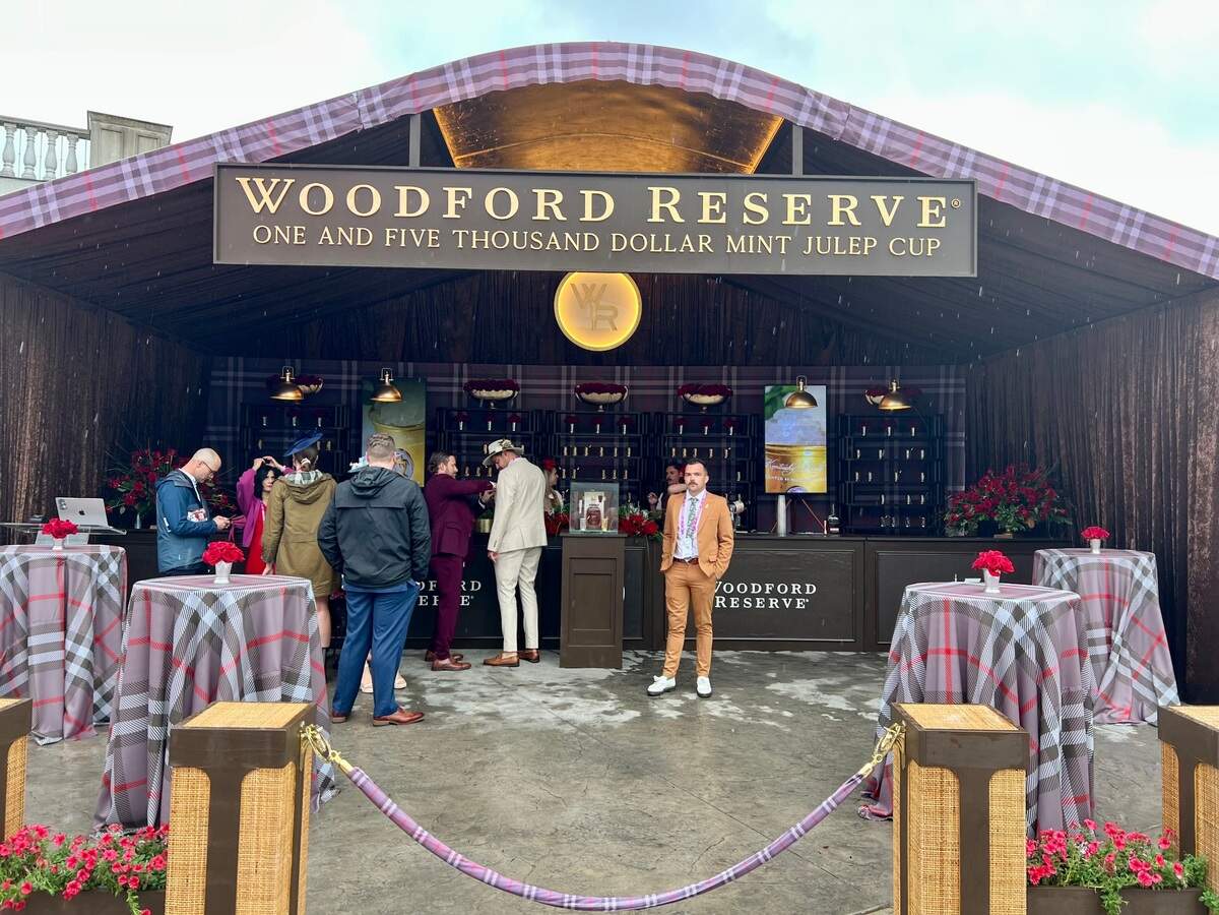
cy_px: 458
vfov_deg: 53.1
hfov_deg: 67.3
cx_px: 610
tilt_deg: +2.8
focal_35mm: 26
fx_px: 916
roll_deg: -0.1
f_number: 1.5
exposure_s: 1/121
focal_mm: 5.7
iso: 40
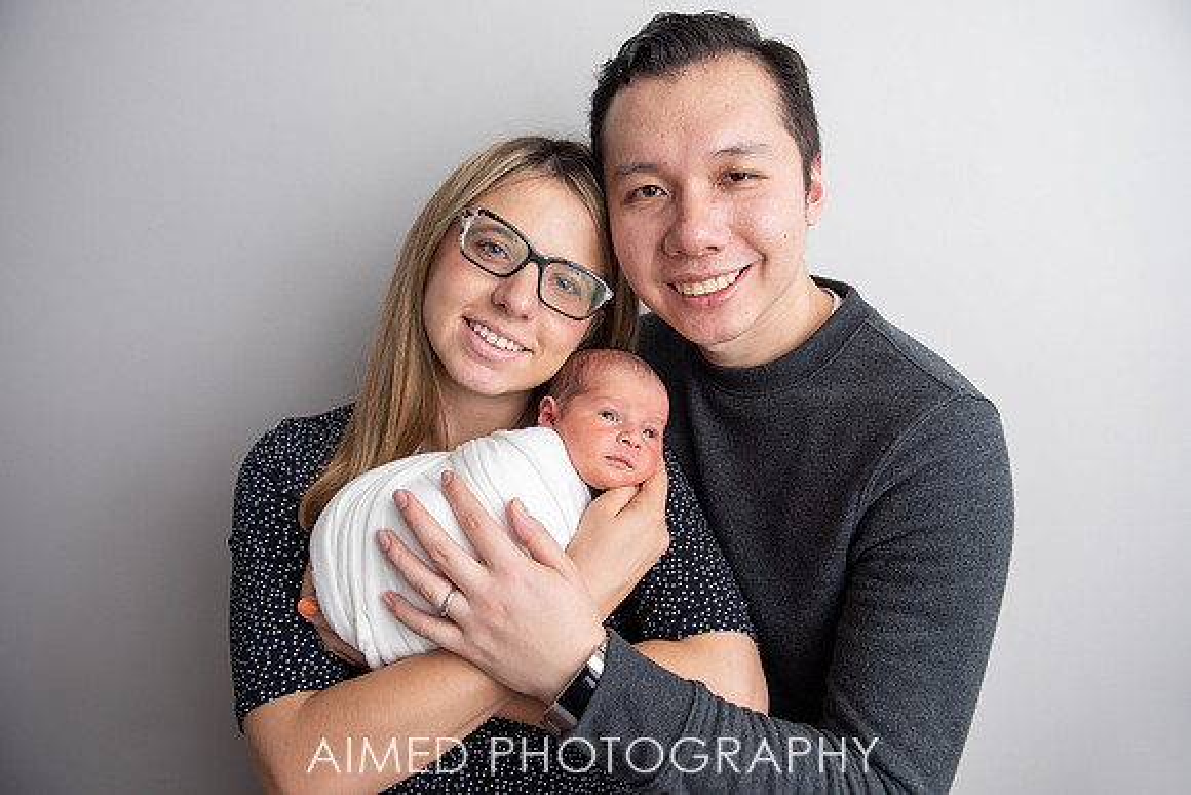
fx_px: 815
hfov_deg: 72.3
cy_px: 388
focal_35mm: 25
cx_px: 588
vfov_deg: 52.0
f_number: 3.5
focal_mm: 24
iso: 250
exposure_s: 1/160
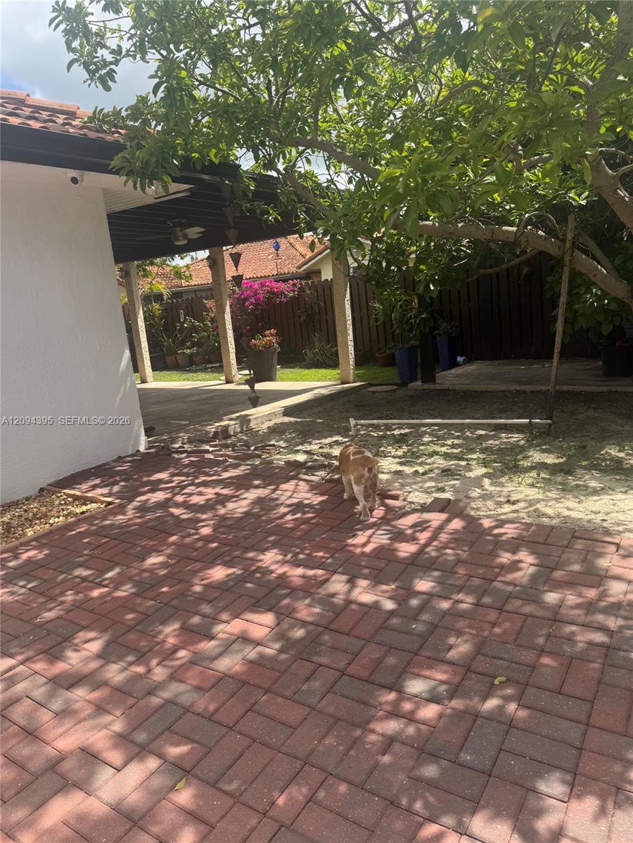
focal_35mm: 24
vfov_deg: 71.6
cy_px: 422
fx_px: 585
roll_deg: +5.7
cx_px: 316
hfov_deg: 56.8
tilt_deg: -12.5
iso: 80
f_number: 1.78
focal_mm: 6.76
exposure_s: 1/2252
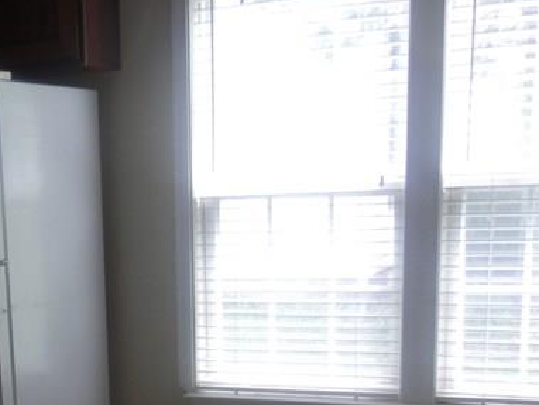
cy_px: 432
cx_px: 71
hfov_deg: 28.0
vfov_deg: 21.0
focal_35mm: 67
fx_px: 1044
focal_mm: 4.5
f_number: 3
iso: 80
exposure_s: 1/30
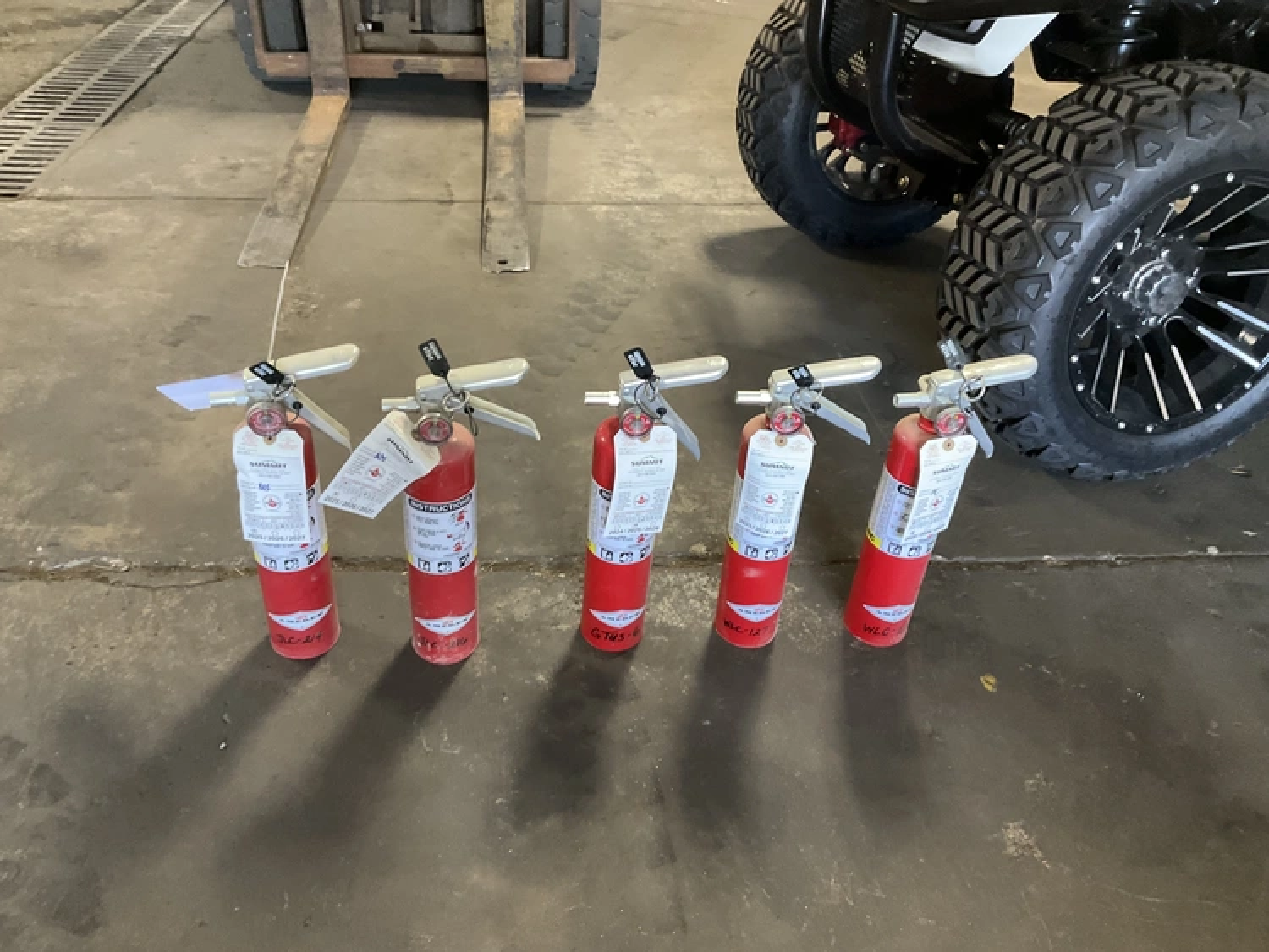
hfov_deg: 61.6
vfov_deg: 48.3
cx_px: 634
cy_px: 476
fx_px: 1063
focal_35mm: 29
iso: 200
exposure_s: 1/40
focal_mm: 3
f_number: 1.8
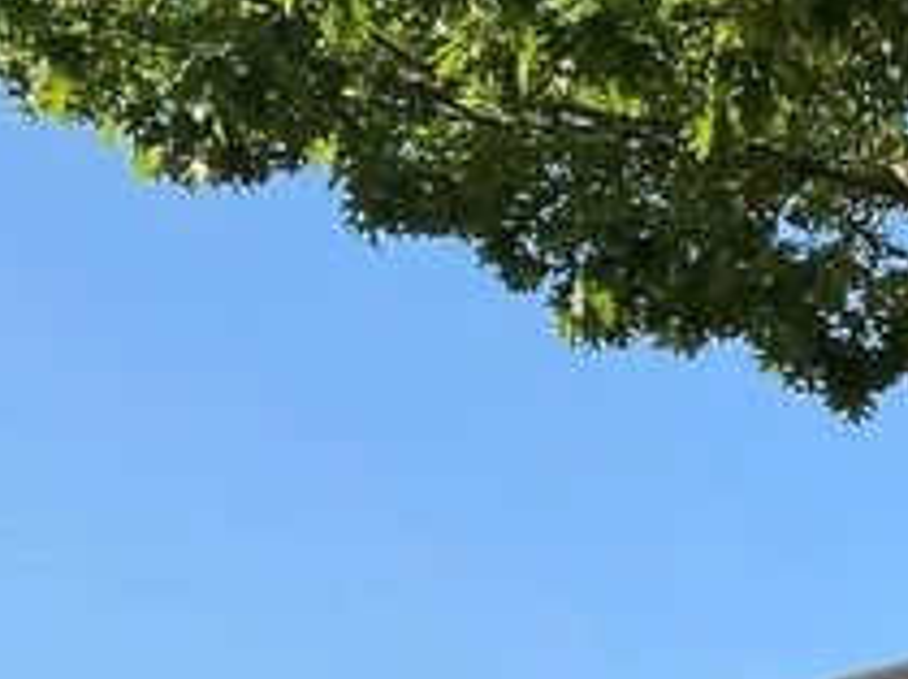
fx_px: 3327
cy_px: 995
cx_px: 1851
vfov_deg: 11.2
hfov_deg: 13.3
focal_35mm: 127
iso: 32
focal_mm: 4.25
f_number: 1.8
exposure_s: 1/637
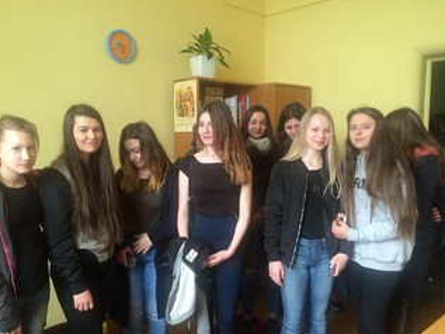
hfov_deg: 56.8
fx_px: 412
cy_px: 180
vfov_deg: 44.2
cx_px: 213
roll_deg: +0.9
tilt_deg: -6.2
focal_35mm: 32
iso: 64
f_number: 2.2
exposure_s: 1/33
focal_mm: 4.15
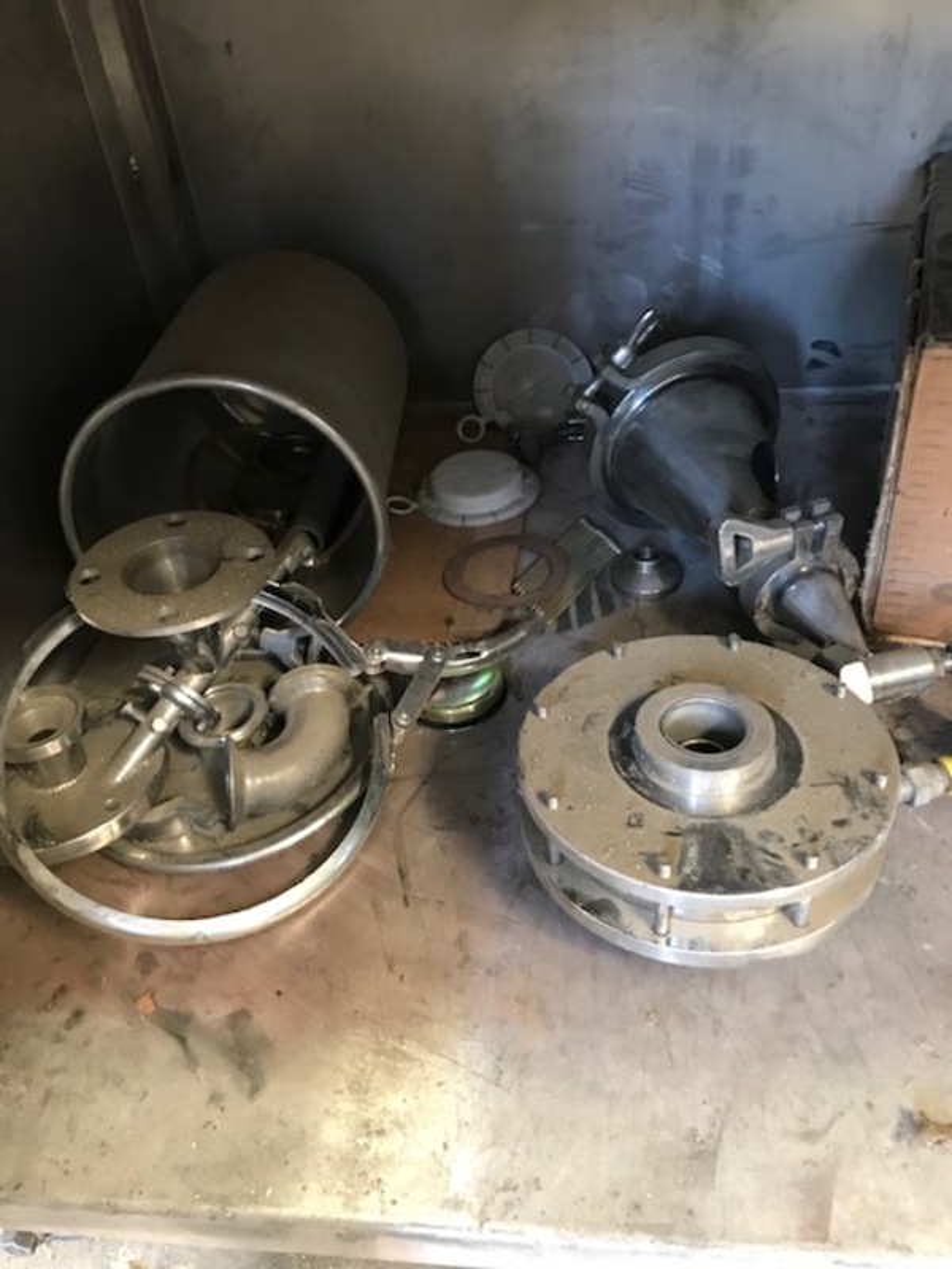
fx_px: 1027
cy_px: 634
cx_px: 476
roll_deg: +8.0
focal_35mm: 28
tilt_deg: -39.1
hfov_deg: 49.7
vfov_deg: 63.4
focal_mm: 3.99
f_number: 1.8
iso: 64
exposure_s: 1/15
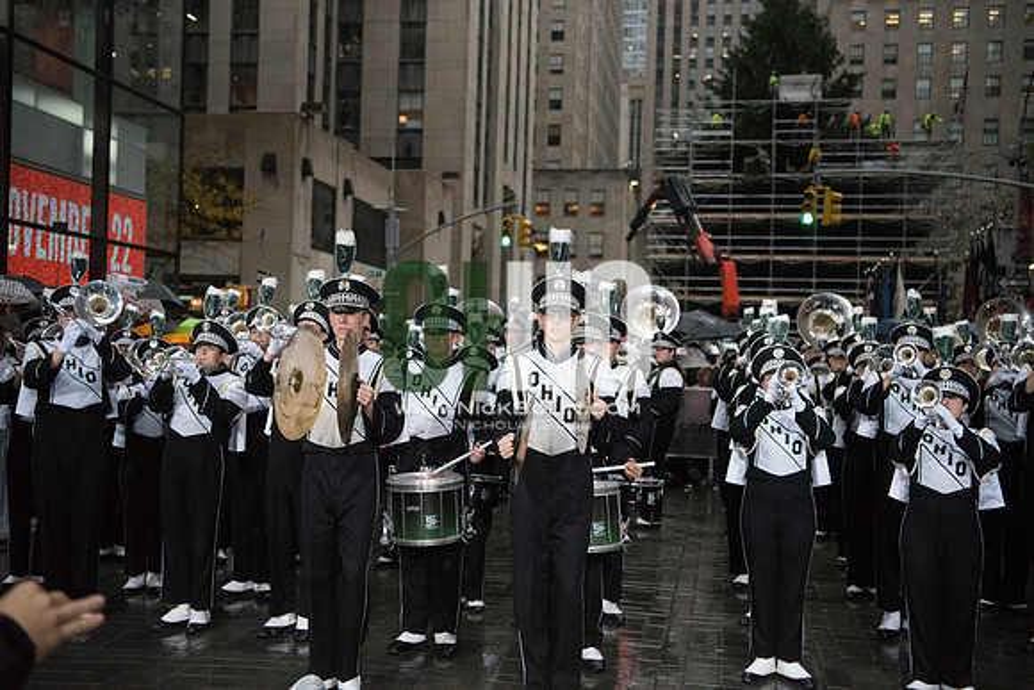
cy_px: 345
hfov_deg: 44.5
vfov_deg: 30.5
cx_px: 517
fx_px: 1264
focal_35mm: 44
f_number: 2.8
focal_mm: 44
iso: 10000
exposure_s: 1/4000
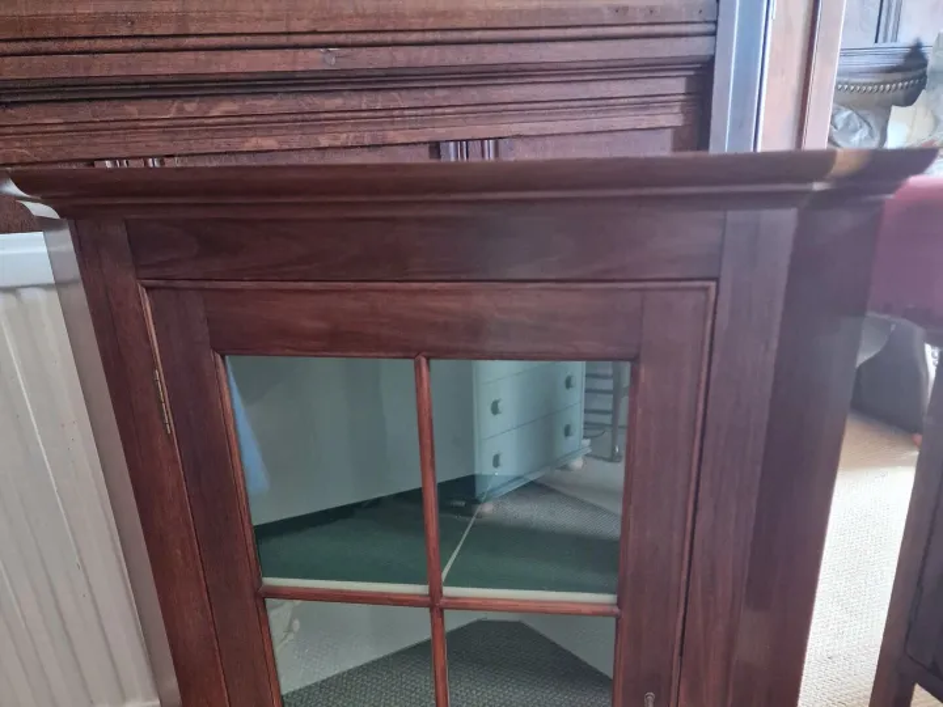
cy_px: 354
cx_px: 472
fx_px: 627
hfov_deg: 73.9
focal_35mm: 23
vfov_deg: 58.9
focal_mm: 6.4
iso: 800
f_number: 1.8
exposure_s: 1/25
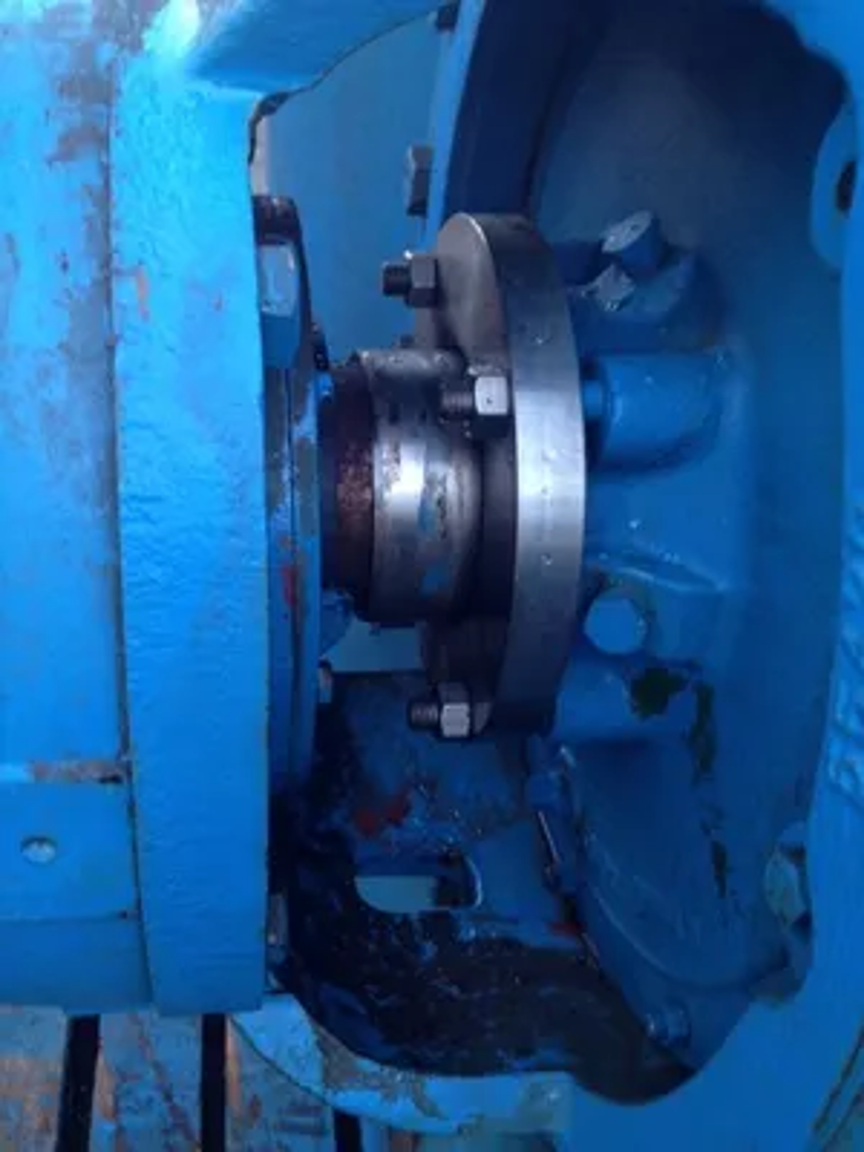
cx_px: 432
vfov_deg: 52.6
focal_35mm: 35
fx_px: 1165
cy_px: 576
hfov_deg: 40.7
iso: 80
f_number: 2.4
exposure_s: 1/20
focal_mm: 4.28
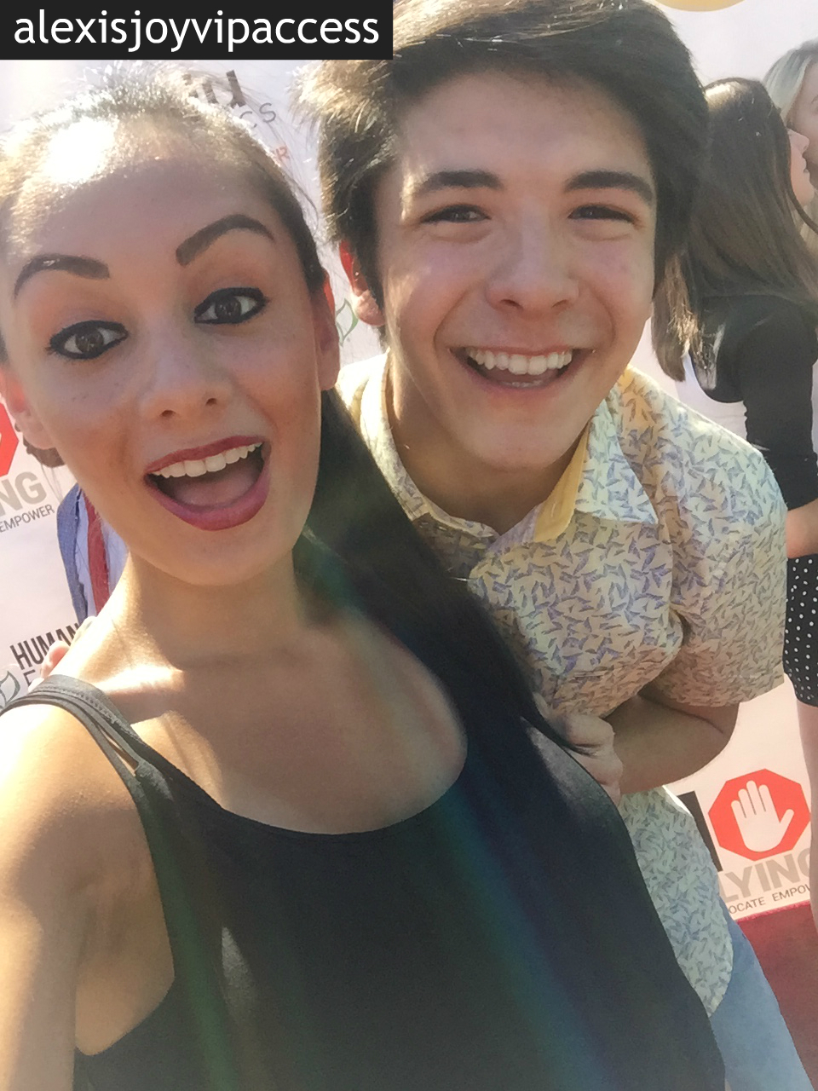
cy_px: 546
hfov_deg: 45.4
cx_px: 409
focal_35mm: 31
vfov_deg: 58.4
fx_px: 977
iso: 32
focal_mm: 2.65
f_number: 2.2
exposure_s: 1/432
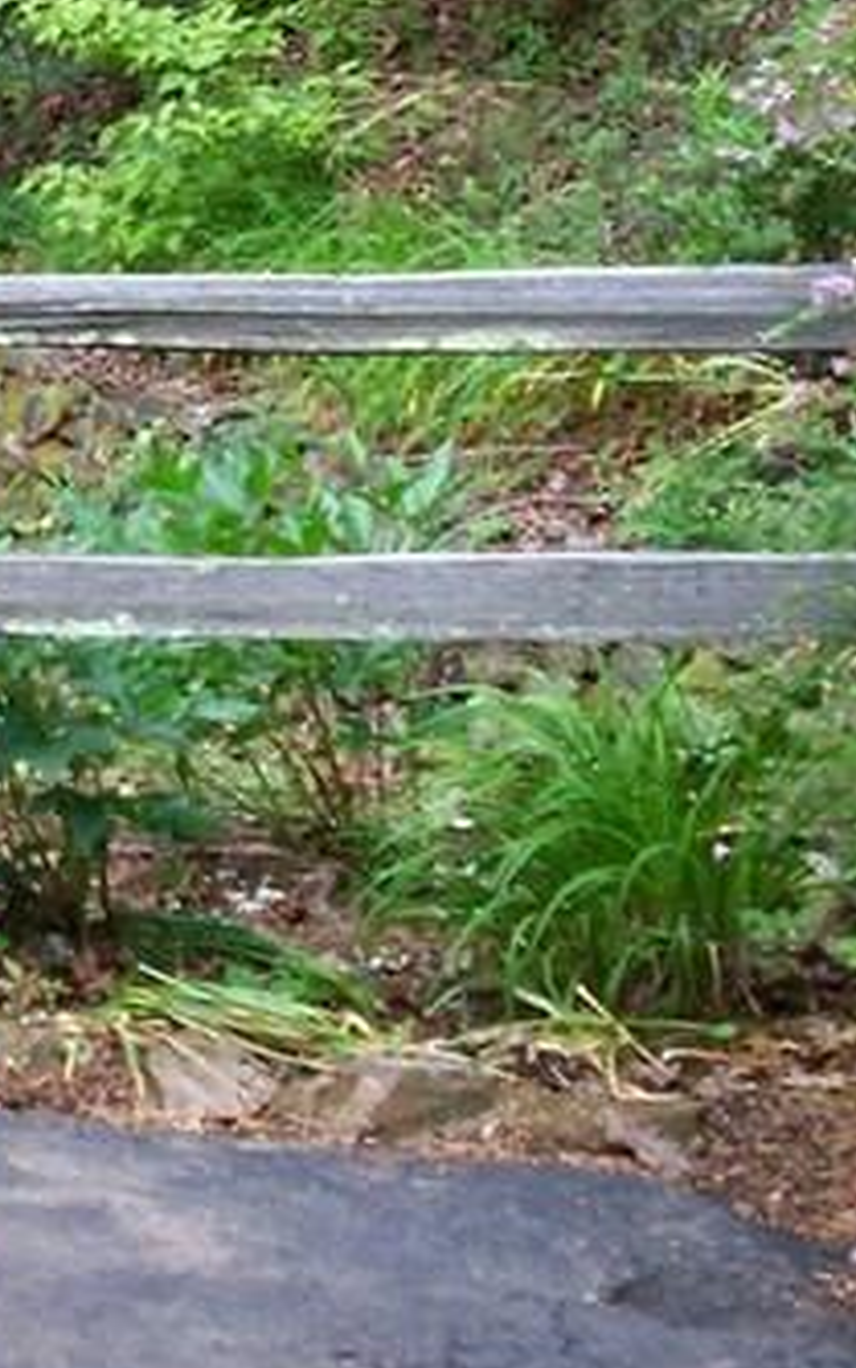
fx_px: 4363
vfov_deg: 17.4
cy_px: 29
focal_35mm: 117
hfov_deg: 10.4
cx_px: -778
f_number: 4.5
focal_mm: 5.9
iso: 140
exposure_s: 1/64.4
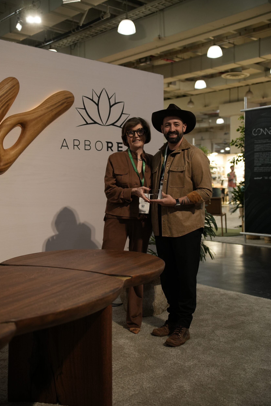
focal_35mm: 41
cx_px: 135
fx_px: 459
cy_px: 206
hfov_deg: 32.9
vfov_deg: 47.8
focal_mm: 39.6
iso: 1000
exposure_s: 1/250
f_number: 2.8
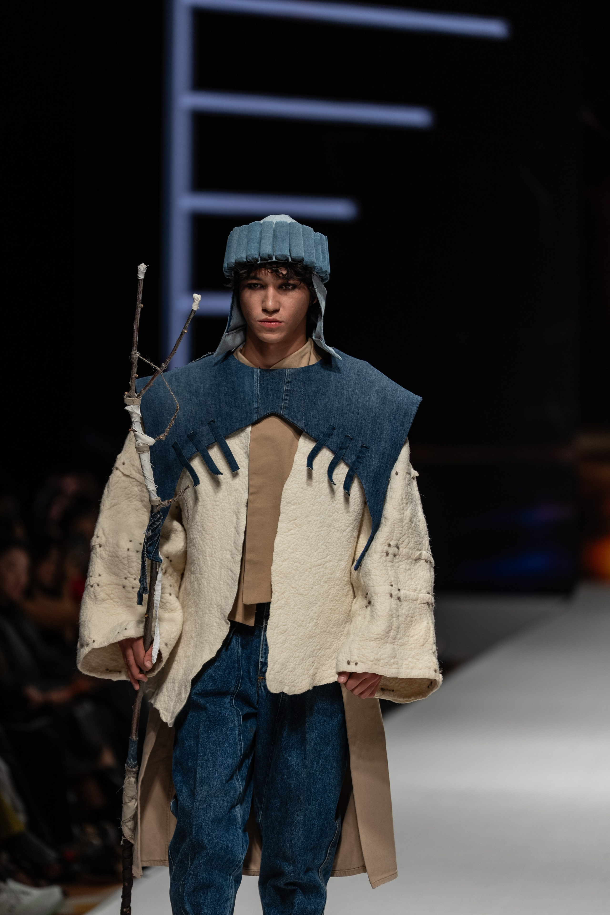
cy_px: 458
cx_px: 305
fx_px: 5083
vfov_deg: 10.3
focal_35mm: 200
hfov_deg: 6.9
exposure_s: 1/400
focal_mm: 200
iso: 200
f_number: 2.8
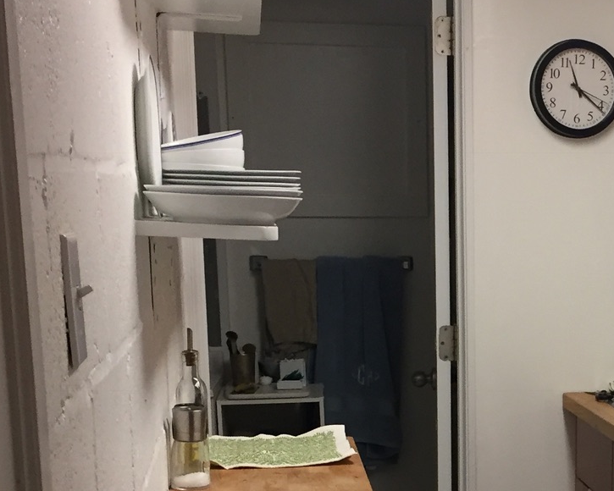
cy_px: 477
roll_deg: -0.6
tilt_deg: -9.8
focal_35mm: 80
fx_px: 1454
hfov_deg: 23.0
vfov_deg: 18.7
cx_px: 602
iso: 50
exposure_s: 1/30
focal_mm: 4.15
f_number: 2.2
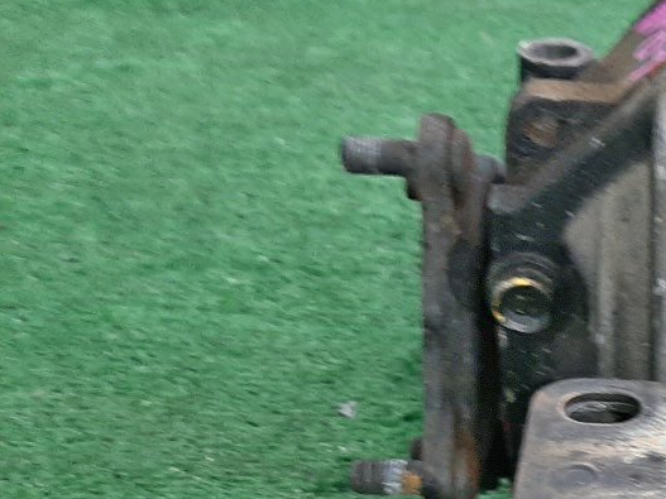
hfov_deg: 23.6
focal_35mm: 71
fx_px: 1366
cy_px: 589
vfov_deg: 19.6
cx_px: 907
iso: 239
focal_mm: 3.93
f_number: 1.7
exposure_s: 1/50
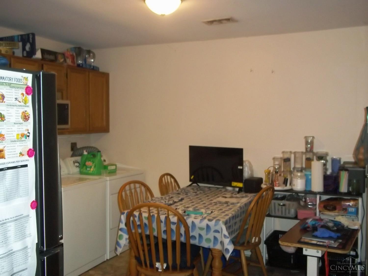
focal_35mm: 36
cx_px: 184
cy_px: 138
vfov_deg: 39.7
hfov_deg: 51.4
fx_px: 383
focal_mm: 6.5
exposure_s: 1/30
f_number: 3.1
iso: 320
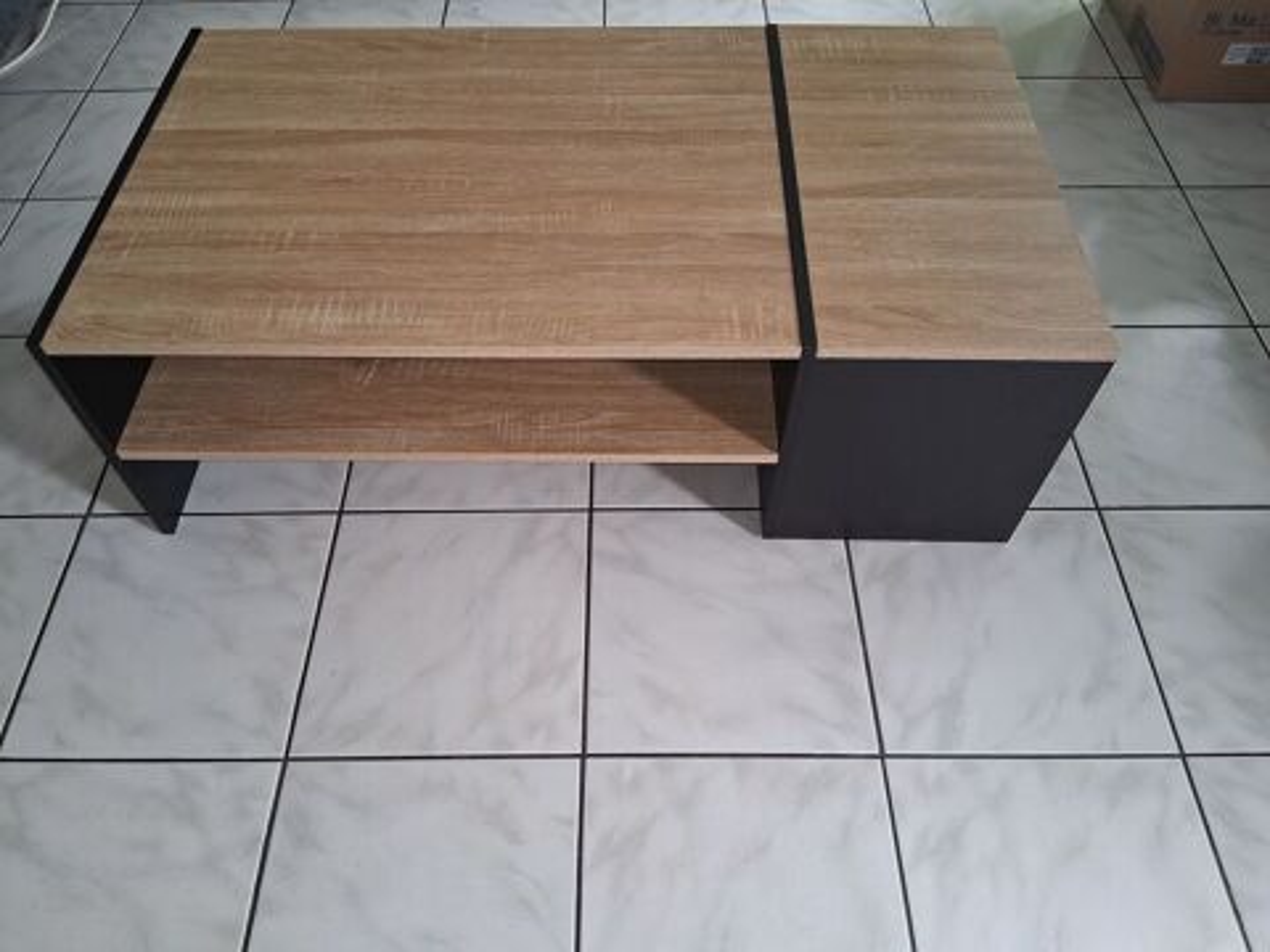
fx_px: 954
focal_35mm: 26
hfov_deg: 67.3
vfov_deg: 53.1
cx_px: 635
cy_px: 476
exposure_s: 1/100
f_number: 1.8
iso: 25
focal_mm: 3.98
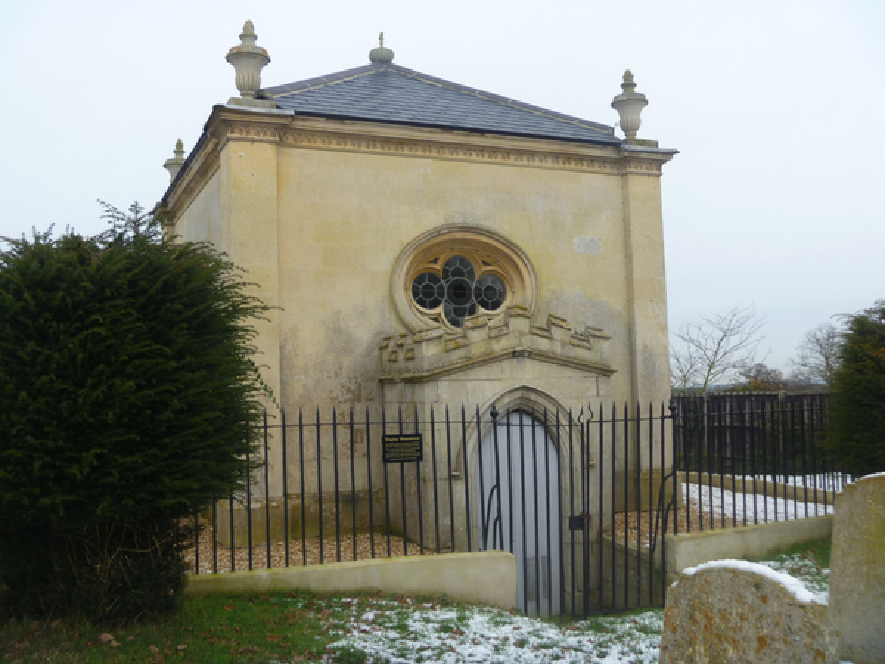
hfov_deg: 52.6
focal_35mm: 35
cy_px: 332
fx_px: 895
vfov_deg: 40.7
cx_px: 442
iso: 80
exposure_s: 1/160
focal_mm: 6.3
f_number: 3.5
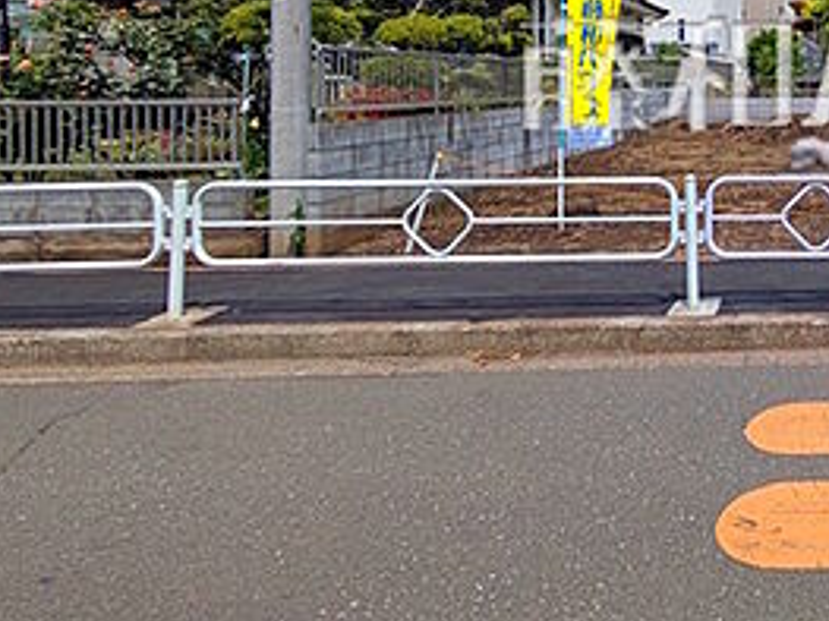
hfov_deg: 46.2
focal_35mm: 32
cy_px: 73
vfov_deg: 41.0
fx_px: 766
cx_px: 854
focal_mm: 1.83
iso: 51
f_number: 2.2
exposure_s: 1/2294
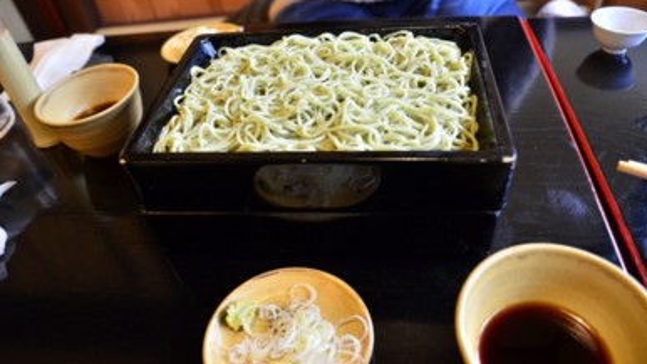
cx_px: 320
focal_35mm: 26
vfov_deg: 44.2
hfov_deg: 71.9
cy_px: 211
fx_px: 446
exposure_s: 1/30
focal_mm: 16
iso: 800
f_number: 3.5
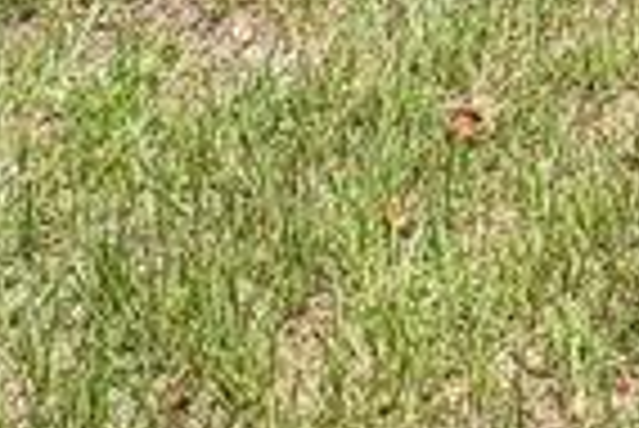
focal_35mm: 82
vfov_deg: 10.9
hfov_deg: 20.8
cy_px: -865
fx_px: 1457
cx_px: 976
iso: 64
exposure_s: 1/1000
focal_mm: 2.22
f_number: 2.2
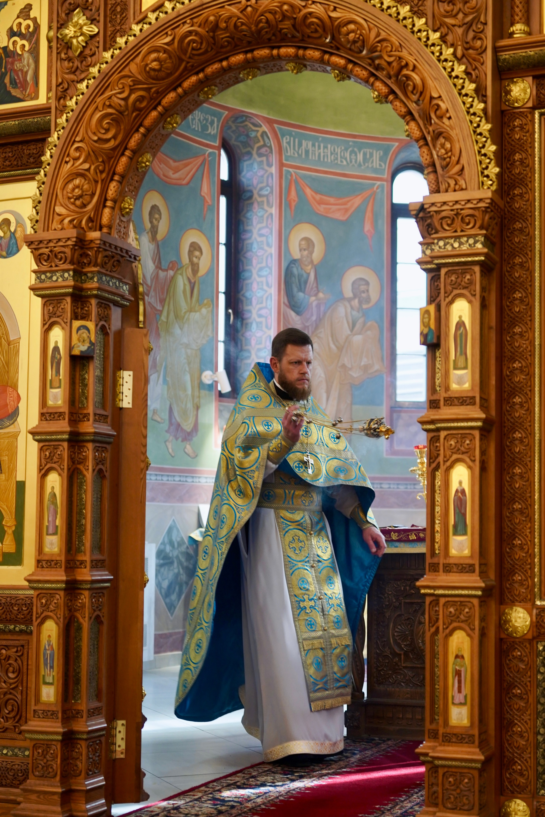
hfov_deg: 27.3
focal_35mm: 50
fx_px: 1124
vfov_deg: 40.0
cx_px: 272
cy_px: 408
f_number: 2.8
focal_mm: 49.5
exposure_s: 1/160
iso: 800
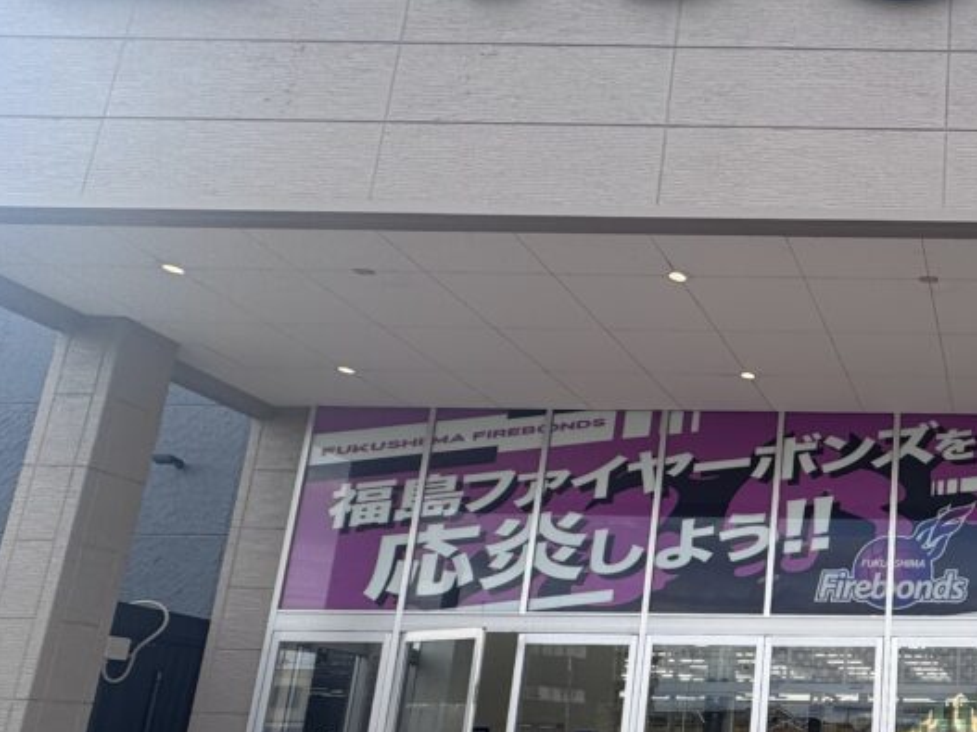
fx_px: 959
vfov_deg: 40.8
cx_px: 1031
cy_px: 530
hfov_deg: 43.8
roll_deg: -0.5
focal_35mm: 34
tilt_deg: +14.1
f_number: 2.2
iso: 40
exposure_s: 1/230
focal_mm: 2.22
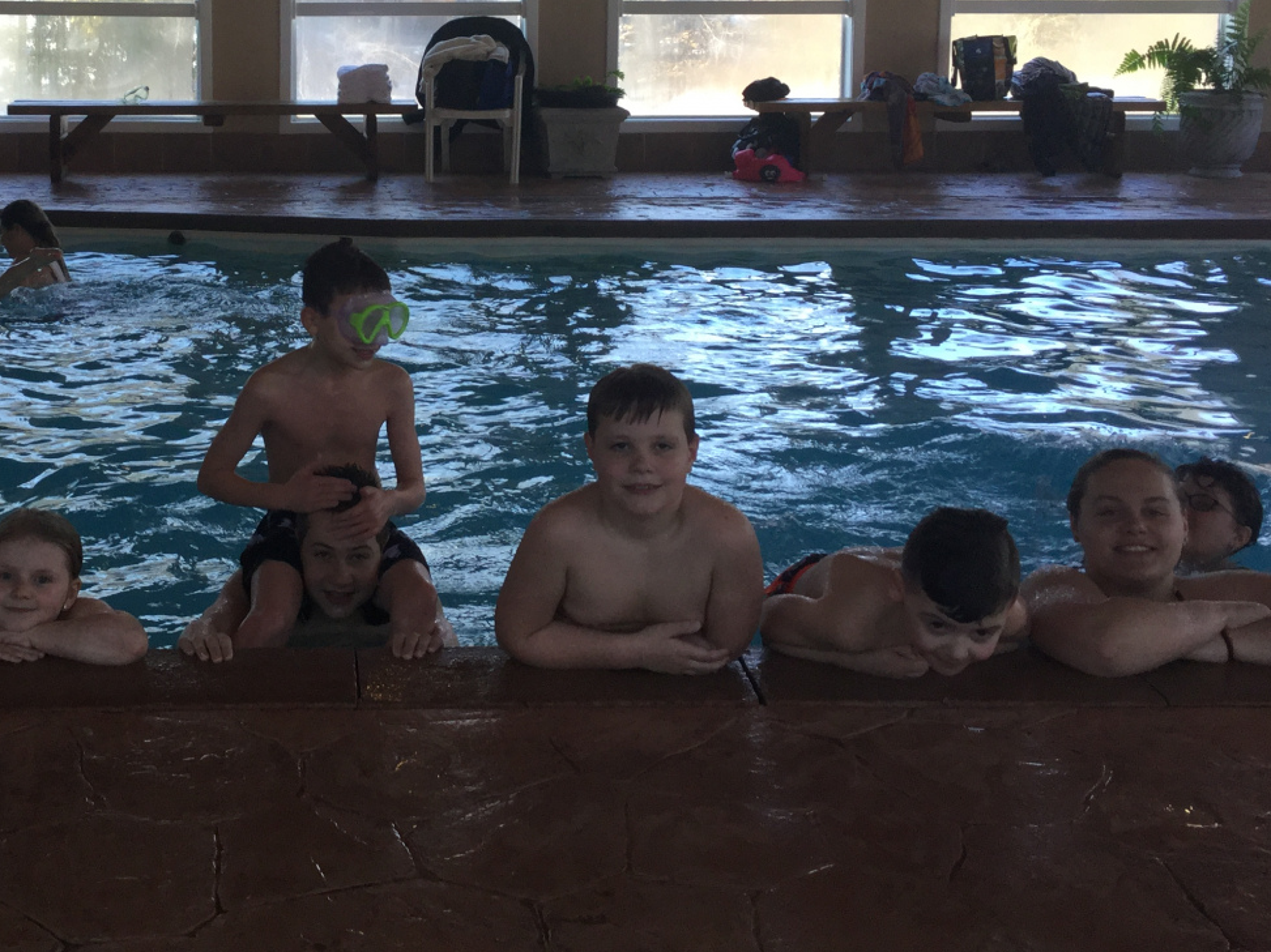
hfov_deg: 36.8
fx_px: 1872
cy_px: 197
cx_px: 354
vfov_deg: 28.0
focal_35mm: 51
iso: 40
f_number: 2.4
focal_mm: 3.3
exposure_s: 1/120
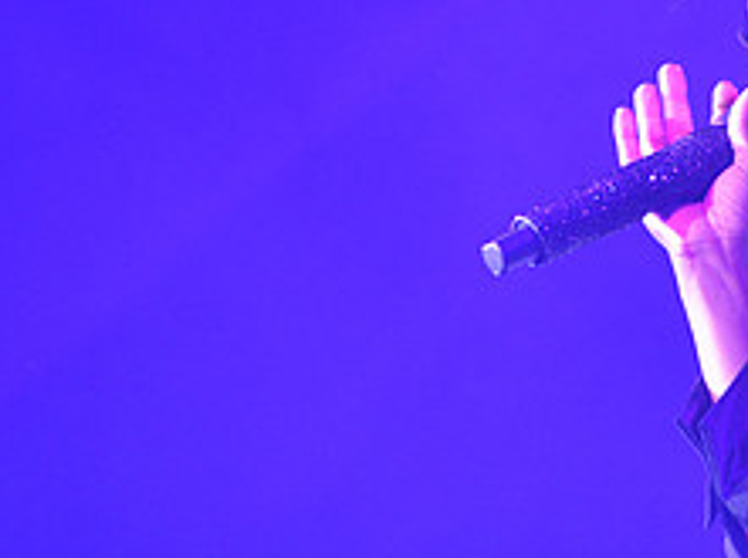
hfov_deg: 4.0
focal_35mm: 493
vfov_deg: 3.0
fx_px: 10636
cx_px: 833
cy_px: 164
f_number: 6.3
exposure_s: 1/125
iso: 2000
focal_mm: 195
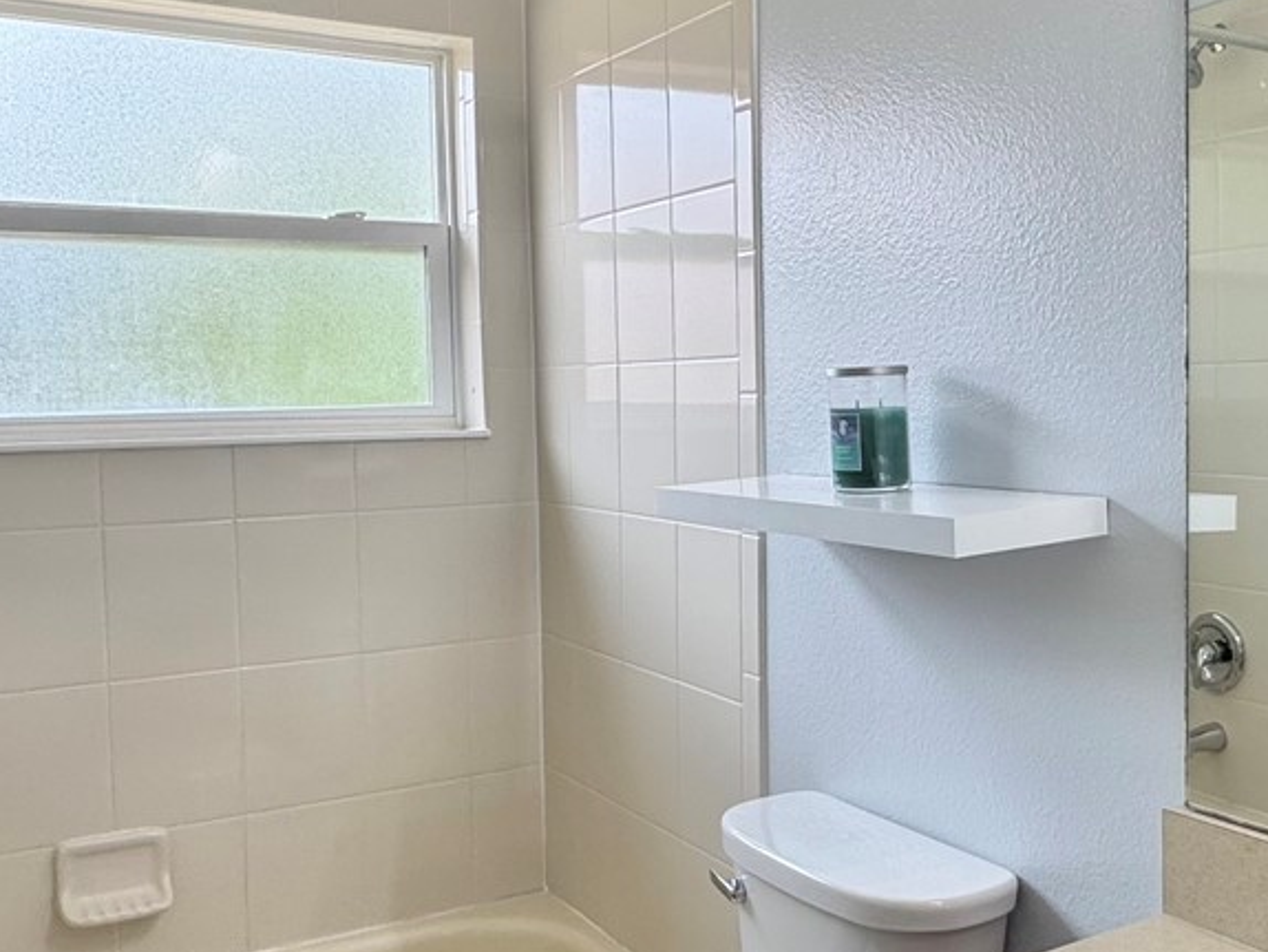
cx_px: 795
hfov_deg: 47.4
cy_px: 455
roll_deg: +0.7
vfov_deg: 36.8
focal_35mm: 39
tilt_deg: -2.8
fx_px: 1429
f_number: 2.2
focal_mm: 2.22
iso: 64
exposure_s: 1/120
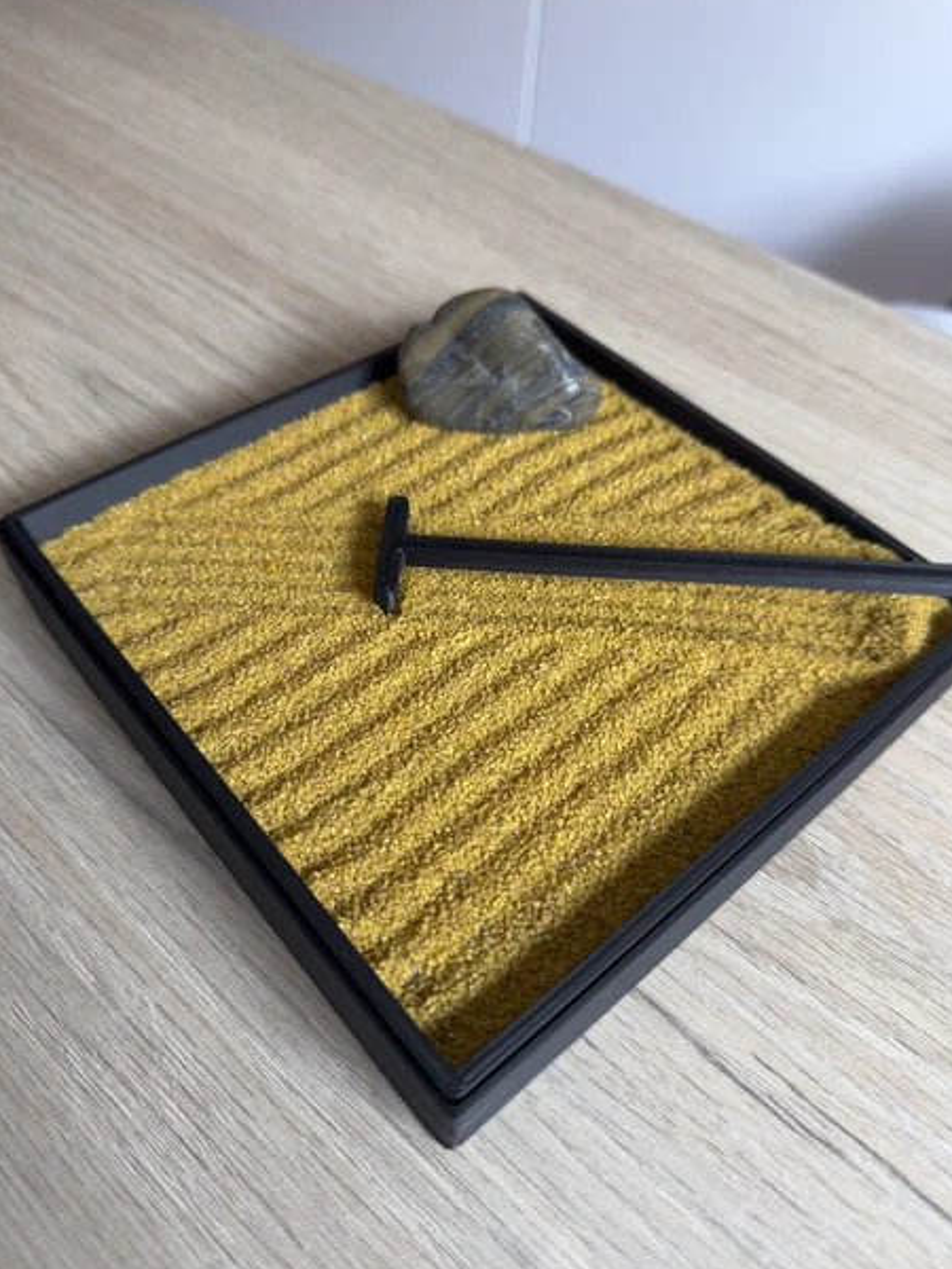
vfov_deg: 69.4
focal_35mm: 25
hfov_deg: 54.9
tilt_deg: -50.0
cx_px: 475
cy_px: 633
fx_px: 917
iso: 125
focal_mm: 6.86
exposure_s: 1/122
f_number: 1.78
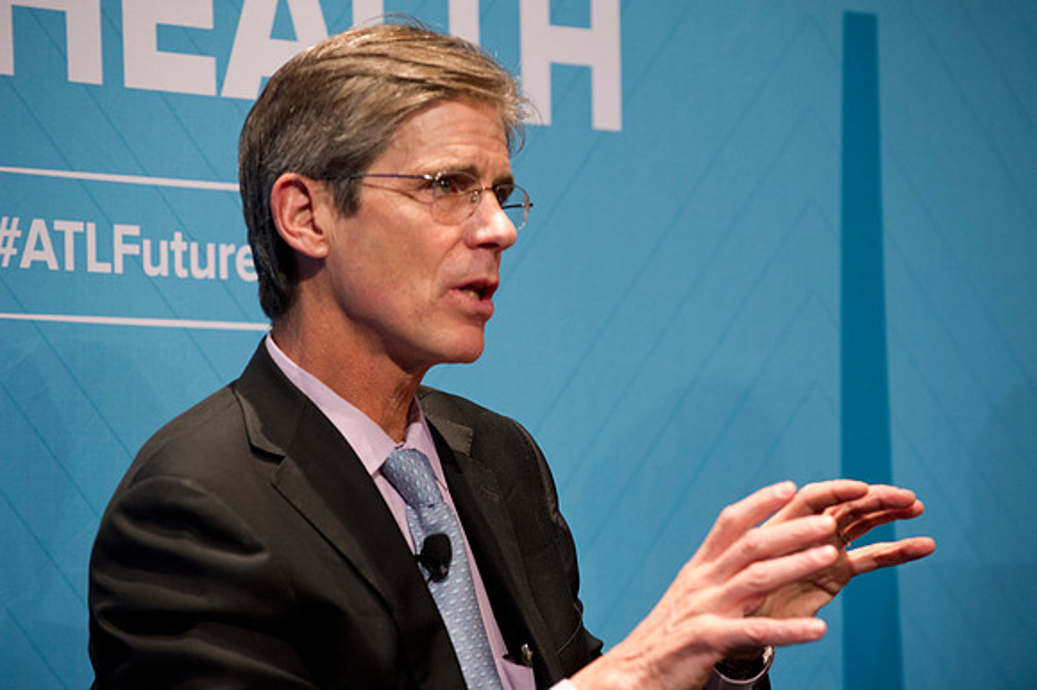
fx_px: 5182
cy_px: 345
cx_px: 518
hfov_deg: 11.4
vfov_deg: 7.6
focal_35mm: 180
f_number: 4
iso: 2500
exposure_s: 1/125
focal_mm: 180
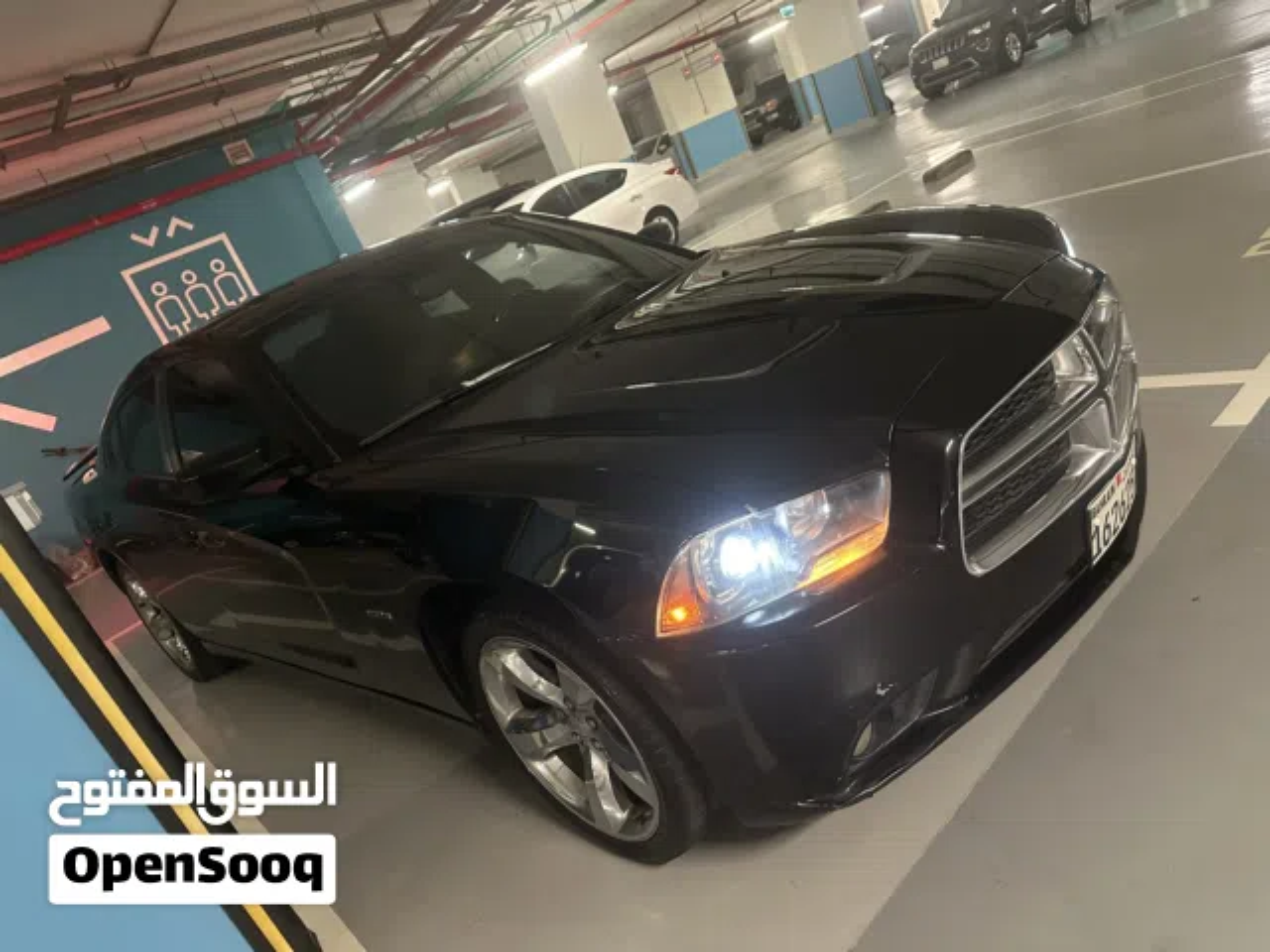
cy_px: 476
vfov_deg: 56.8
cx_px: 635
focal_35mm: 24
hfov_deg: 71.6
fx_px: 881
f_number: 1.78
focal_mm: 6.86
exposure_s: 1/35
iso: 1000
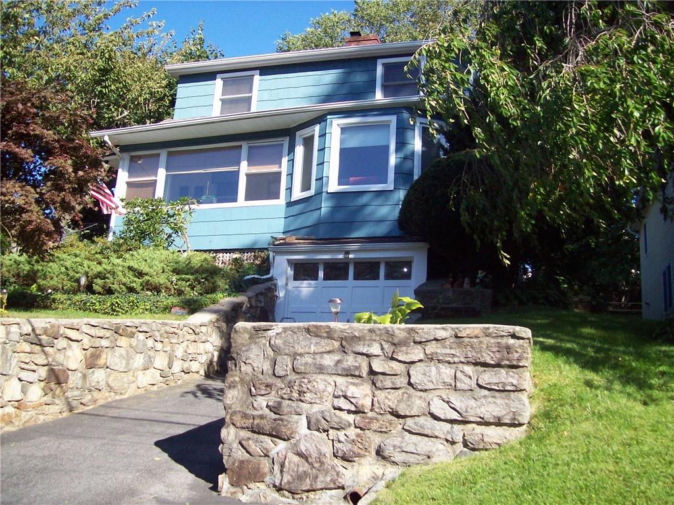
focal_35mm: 36
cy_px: 252
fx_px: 701
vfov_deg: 39.6
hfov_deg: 51.4
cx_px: 337
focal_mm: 6
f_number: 2.7
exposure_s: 1/732
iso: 80
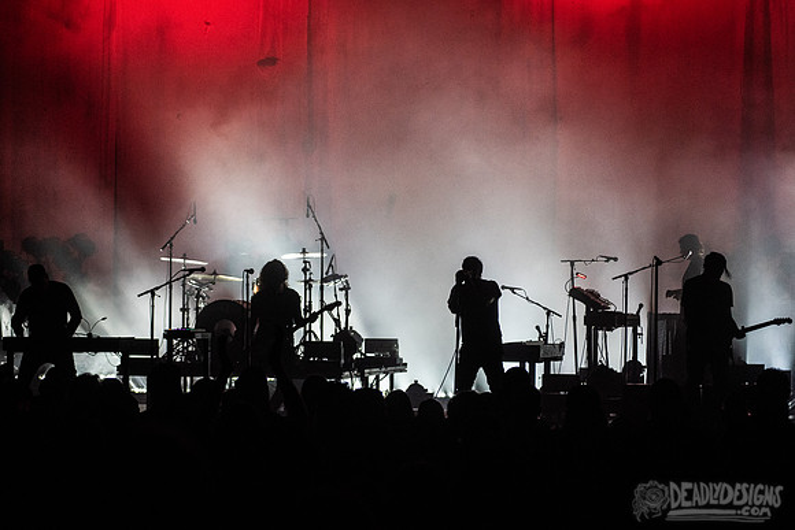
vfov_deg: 13.5
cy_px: 265
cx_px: 389
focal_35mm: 101
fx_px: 2241
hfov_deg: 20.1
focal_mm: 95
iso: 3200
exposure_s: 1/320
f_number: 4
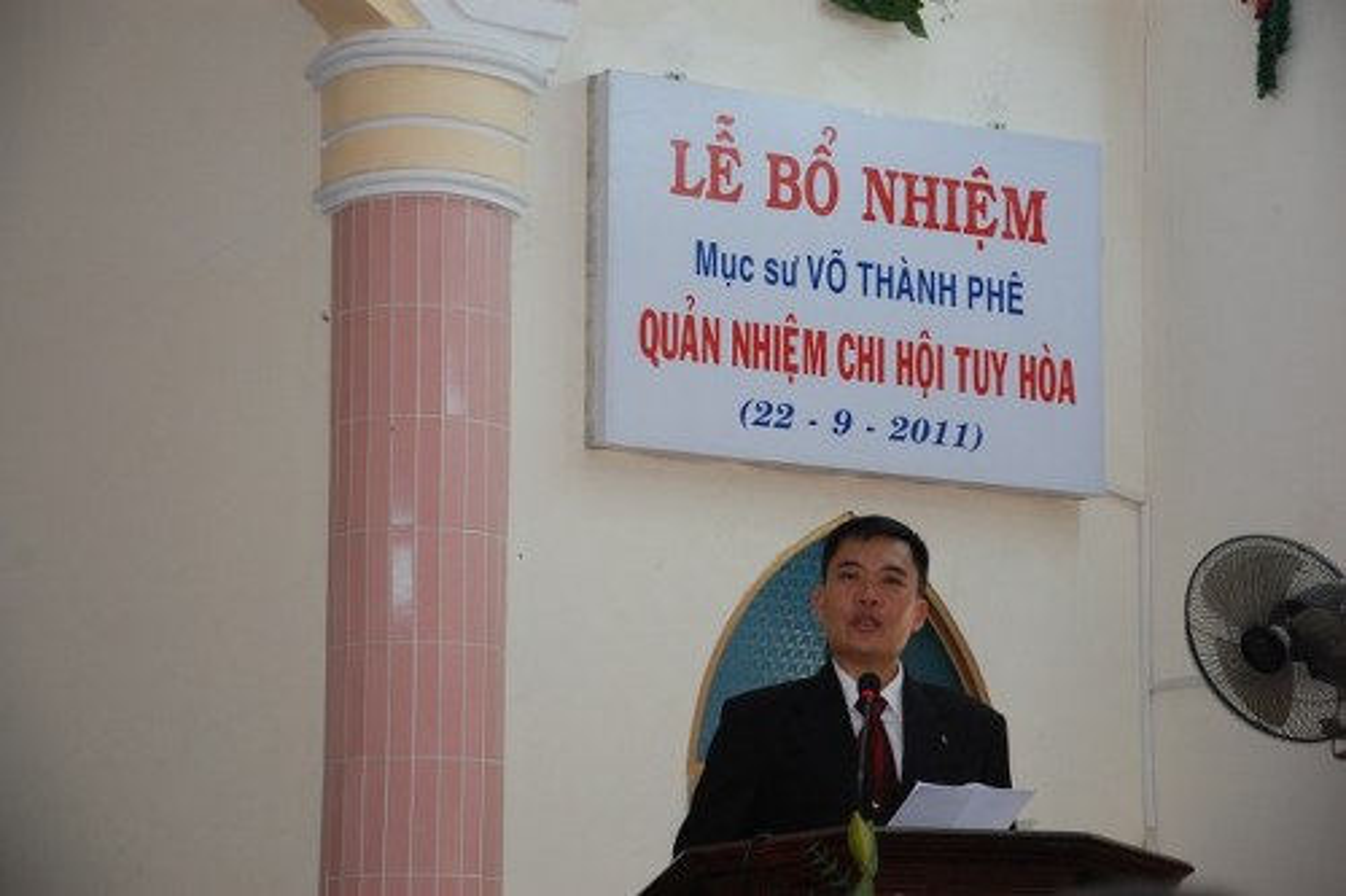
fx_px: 4485
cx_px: 673
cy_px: 448
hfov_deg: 17.1
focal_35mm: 120
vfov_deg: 11.4
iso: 640
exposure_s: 1/60
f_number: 5.6
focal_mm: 80
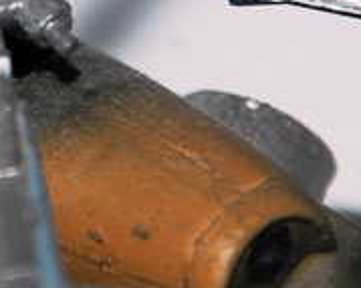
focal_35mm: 1510
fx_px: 16124
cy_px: -38
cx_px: -147
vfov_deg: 1.0
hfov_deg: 1.3
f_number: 8
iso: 400
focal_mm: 300
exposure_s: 1/30
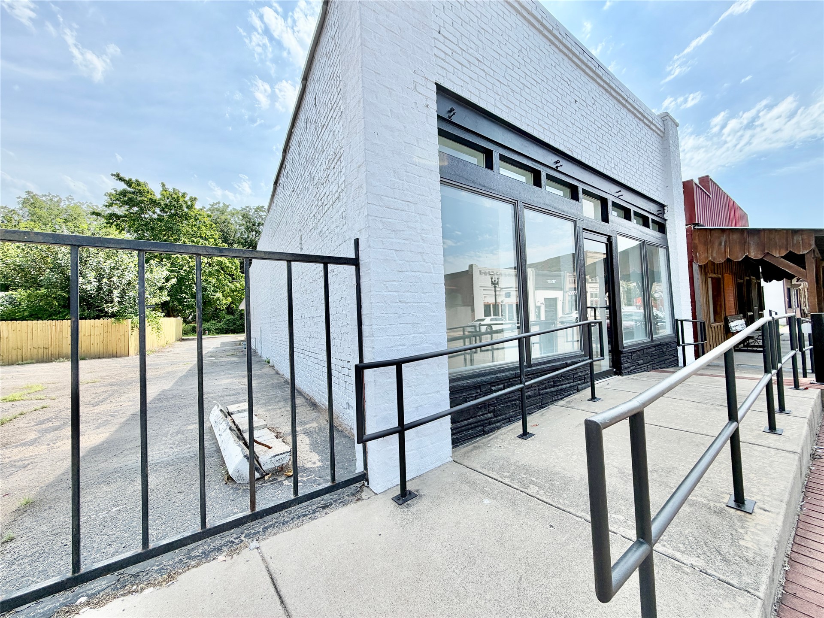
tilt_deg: +2.9
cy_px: 309
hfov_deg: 102.1
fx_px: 333
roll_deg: +2.9
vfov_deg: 85.7
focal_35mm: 14
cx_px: 412
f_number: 2.2
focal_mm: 2.22
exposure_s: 1/770
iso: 25
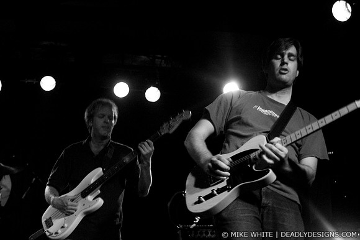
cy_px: 120
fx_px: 525
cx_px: 180
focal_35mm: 52
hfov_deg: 37.9
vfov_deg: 25.7
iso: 800
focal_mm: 35
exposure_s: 1/20
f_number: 2.8
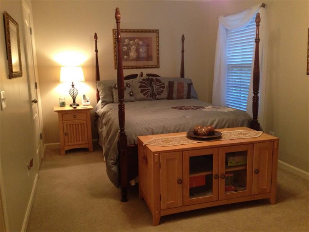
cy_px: 116
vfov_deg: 42.9
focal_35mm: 33
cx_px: 154
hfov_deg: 55.4
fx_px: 295
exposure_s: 1/20
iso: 250
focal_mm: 4.12
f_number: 2.4
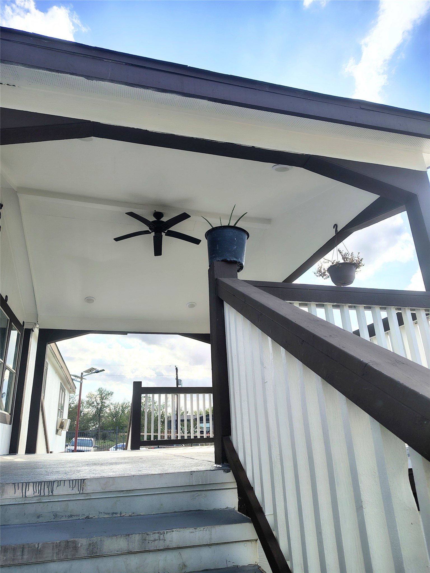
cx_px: 215
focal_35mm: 24
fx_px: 398
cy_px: 286
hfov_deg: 56.8
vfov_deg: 71.6
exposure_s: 1/1128
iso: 101
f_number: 1.8
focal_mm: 5.56
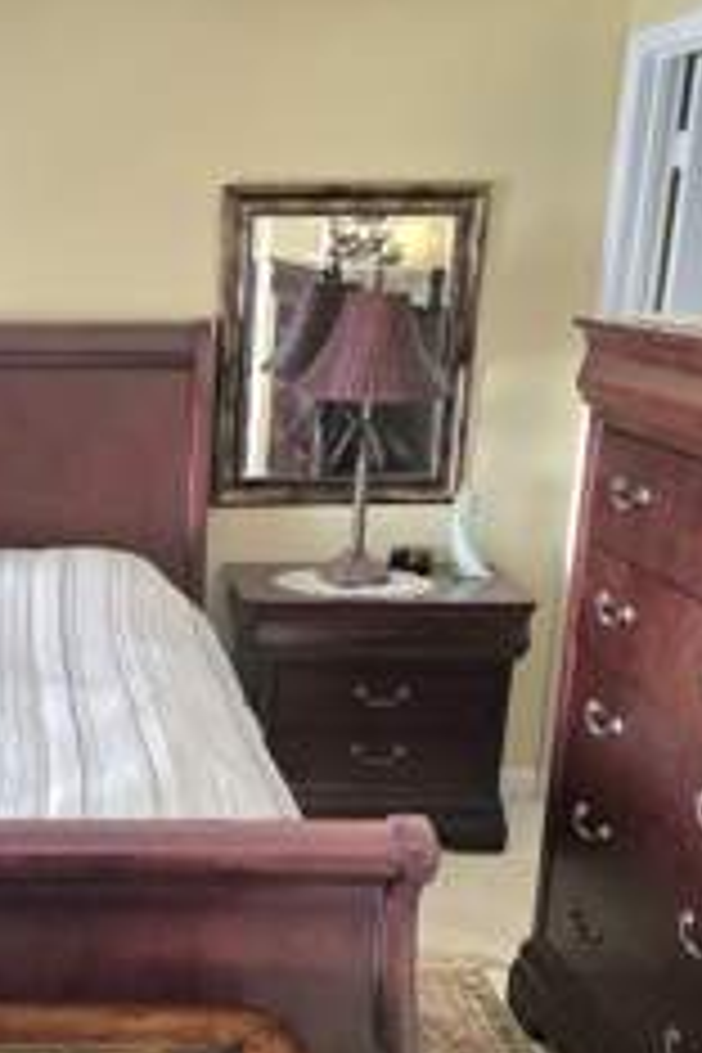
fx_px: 1433
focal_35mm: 49
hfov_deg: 26.3
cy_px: 686
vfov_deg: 39.9
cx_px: 27
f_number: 1.7
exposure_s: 1/120
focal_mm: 6.3
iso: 200
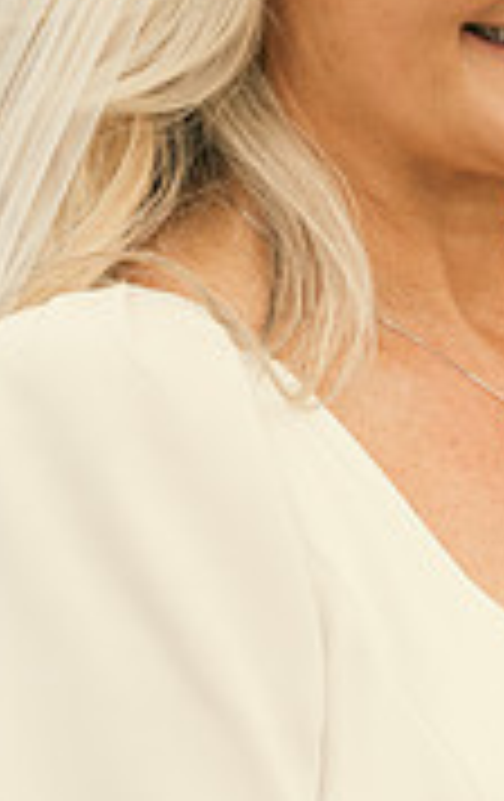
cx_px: 428
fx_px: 7611
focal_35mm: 348
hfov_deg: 3.8
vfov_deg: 6.0
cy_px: 151
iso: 125
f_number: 3.5
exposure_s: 1/400
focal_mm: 70
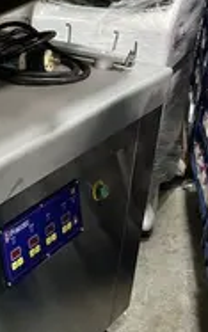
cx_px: -50
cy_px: 199
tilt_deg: -29.2
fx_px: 535
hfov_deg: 20.4
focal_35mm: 59
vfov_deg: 34.4
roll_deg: +3.6
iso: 400
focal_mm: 5.7
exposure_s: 1/60
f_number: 1.5
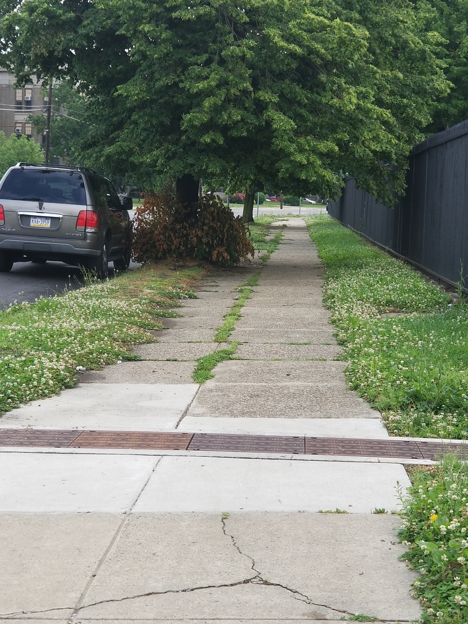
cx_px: 234
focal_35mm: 52
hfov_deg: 28.0
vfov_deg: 36.8
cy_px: 312
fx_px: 937
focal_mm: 6
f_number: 2.4
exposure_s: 1/273
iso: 25
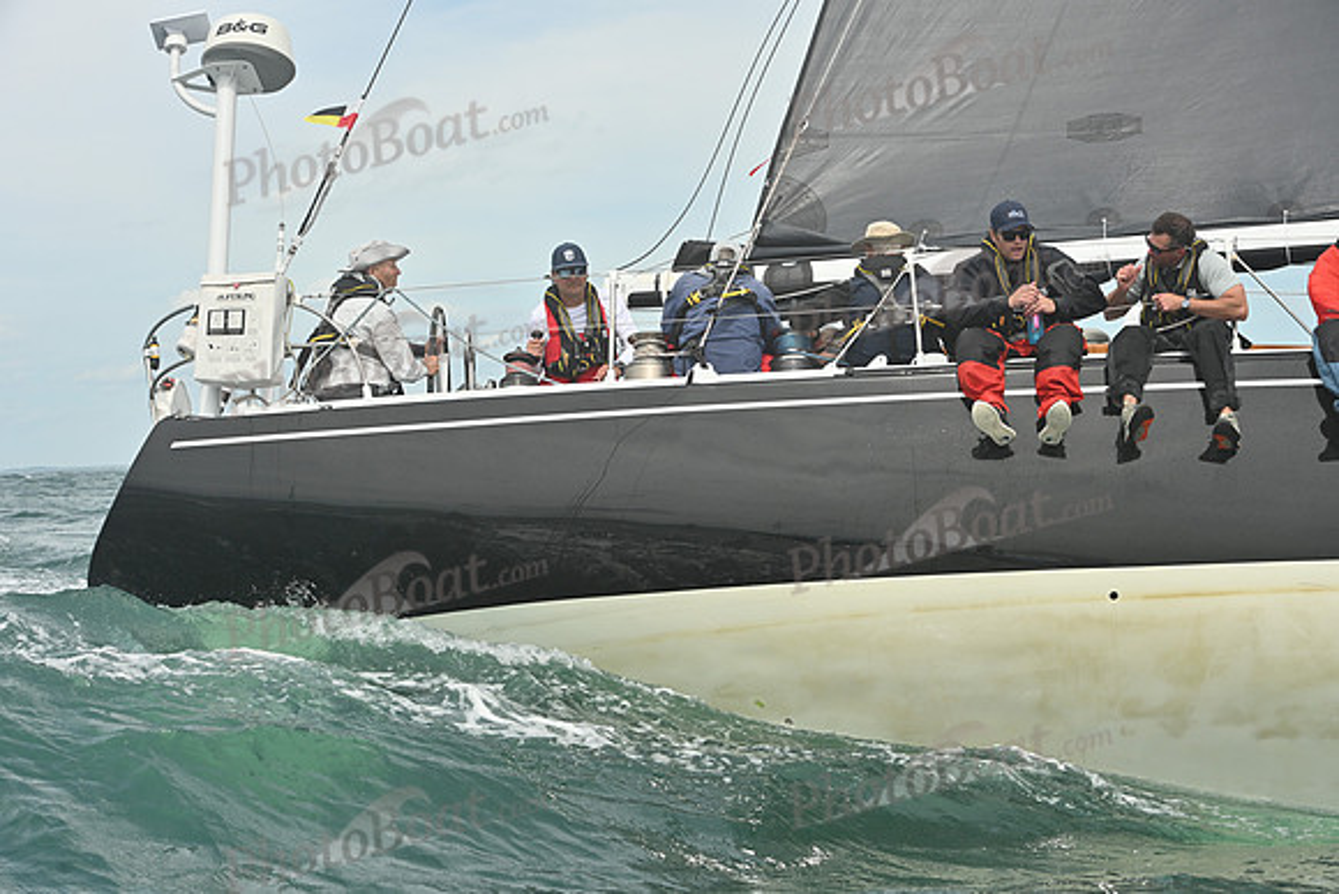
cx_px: 670
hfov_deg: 28.8
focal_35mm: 70
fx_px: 2604
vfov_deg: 19.5
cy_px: 447
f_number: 8
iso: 320
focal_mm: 70
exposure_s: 1/1250
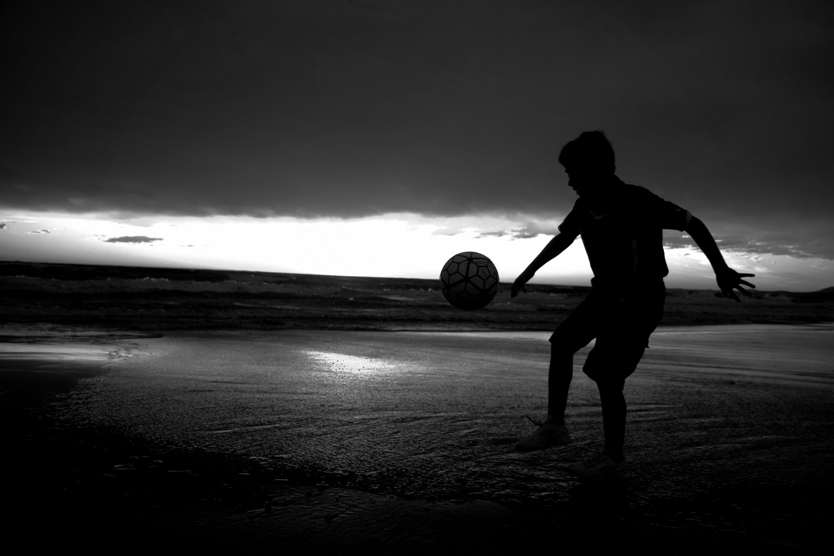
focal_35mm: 33
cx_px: 417
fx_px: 764
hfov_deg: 57.2
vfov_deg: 40.0
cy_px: 278
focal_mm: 22
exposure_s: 1/2000
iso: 1000
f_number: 3.5
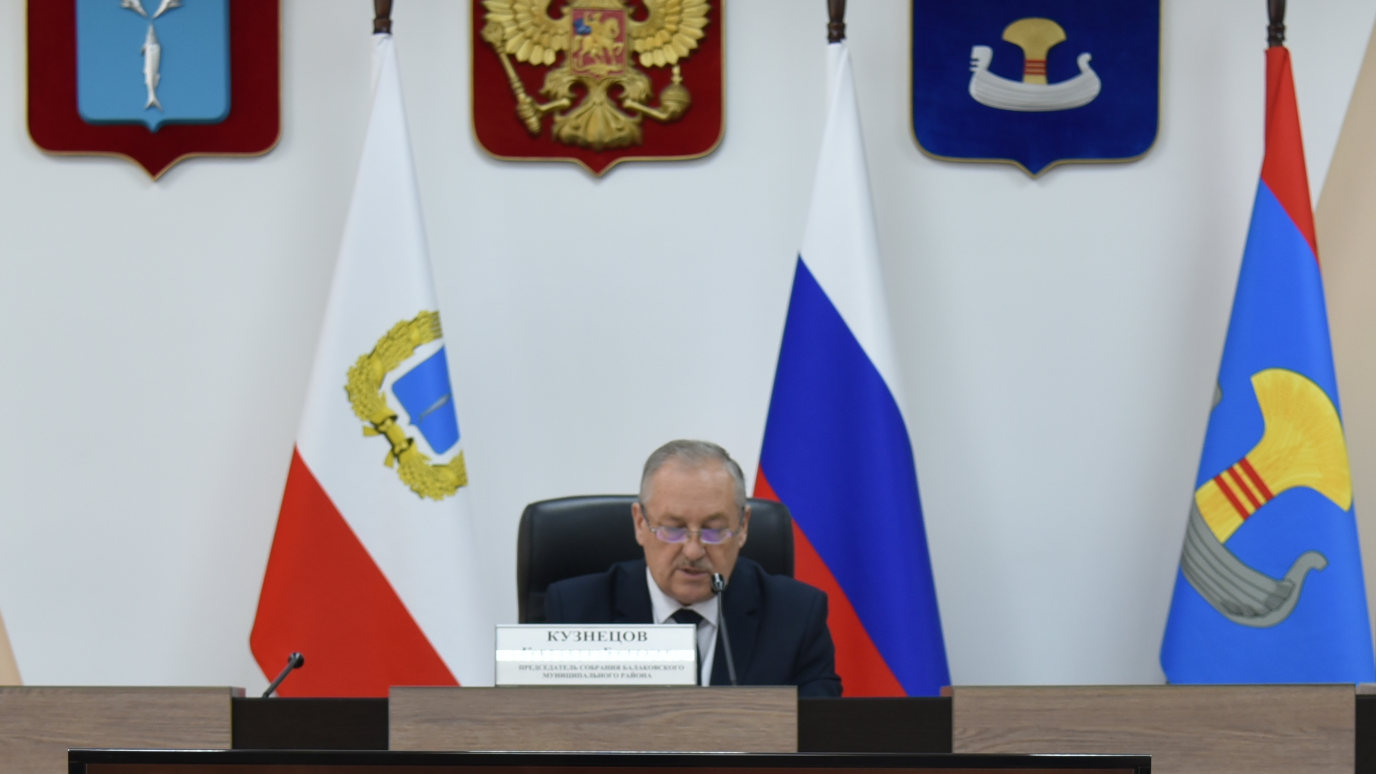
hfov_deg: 21.8
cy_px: 748
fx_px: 3575
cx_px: 769
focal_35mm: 98
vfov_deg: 12.2
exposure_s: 1/60
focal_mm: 44
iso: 400
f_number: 4
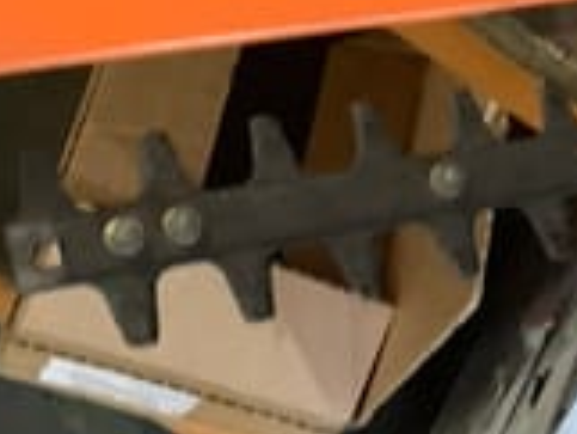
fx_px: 1601
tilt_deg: -52.1
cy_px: 77
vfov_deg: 15.3
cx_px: 552
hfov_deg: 19.9
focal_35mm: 96
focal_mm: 3.3
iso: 640
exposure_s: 1/25
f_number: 2.4
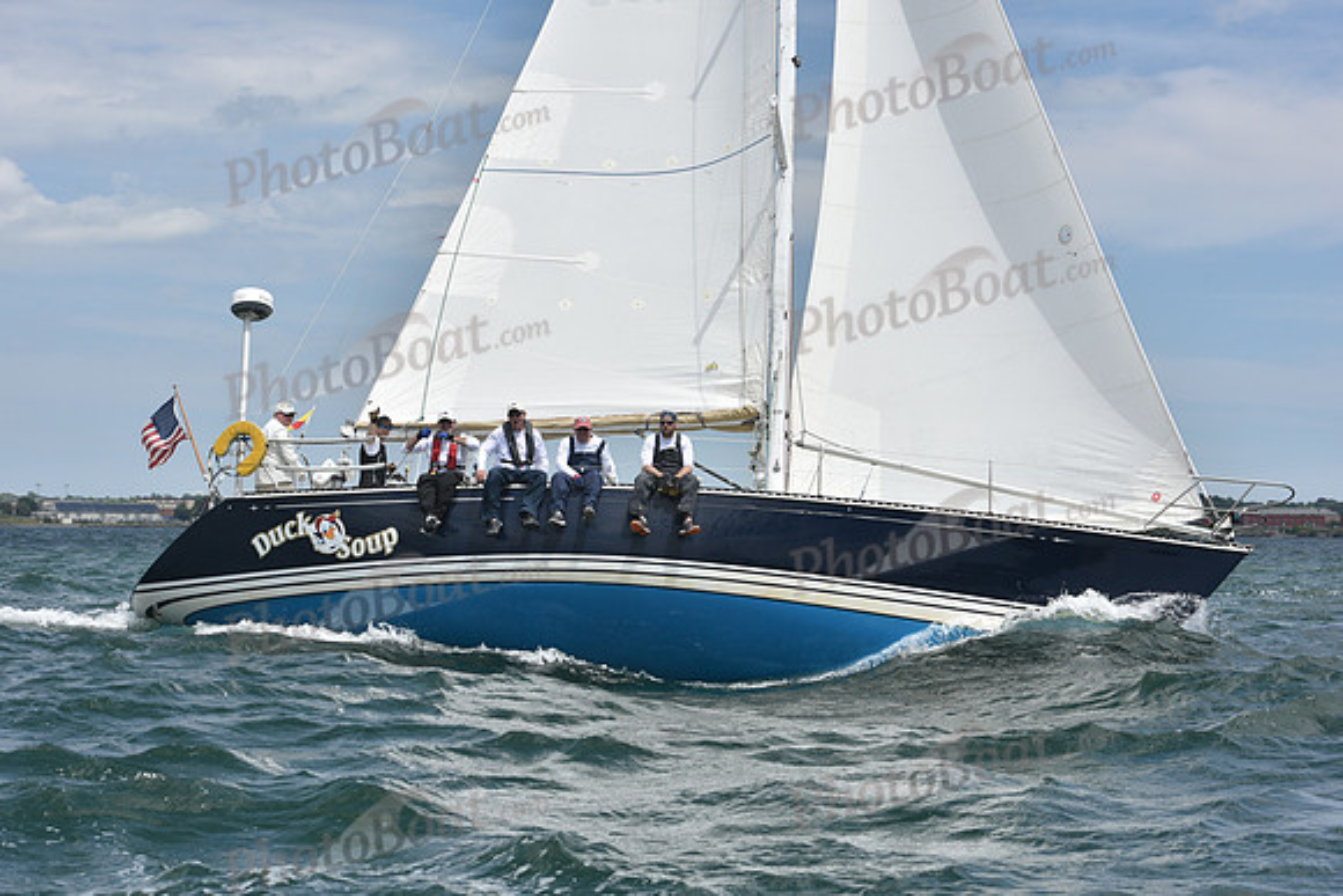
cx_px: 672
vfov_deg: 19.5
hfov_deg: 28.8
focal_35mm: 70
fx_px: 2612
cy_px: 448
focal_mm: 70
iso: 250
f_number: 10
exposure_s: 1/1000
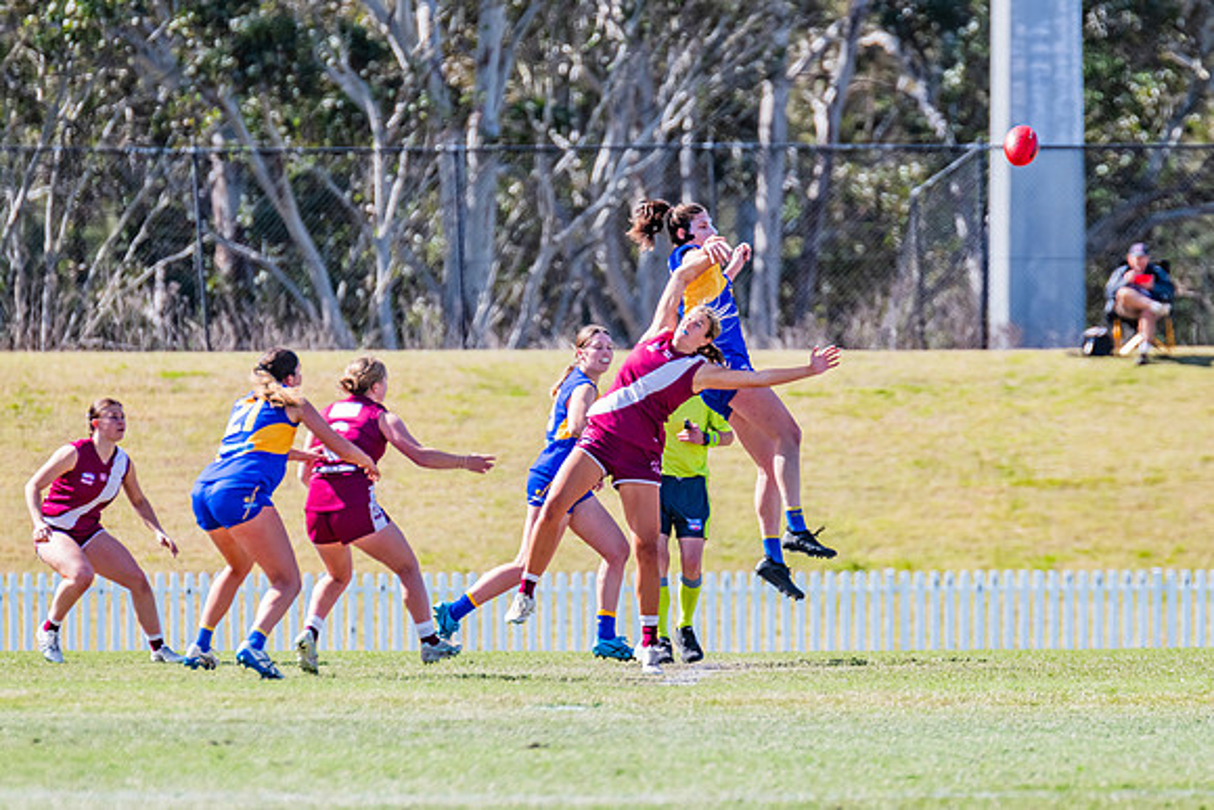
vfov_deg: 2.8
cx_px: 636
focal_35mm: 493
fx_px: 16622
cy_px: 379
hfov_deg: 4.2
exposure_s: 1/1600
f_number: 7.1
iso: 800
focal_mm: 420
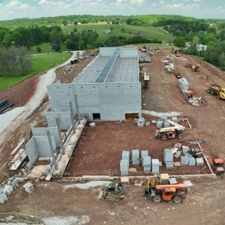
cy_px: 115
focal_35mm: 29
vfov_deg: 55.6
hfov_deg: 54.9
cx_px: 143
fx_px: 213
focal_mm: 12.29
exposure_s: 1/400
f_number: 2.8
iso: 100
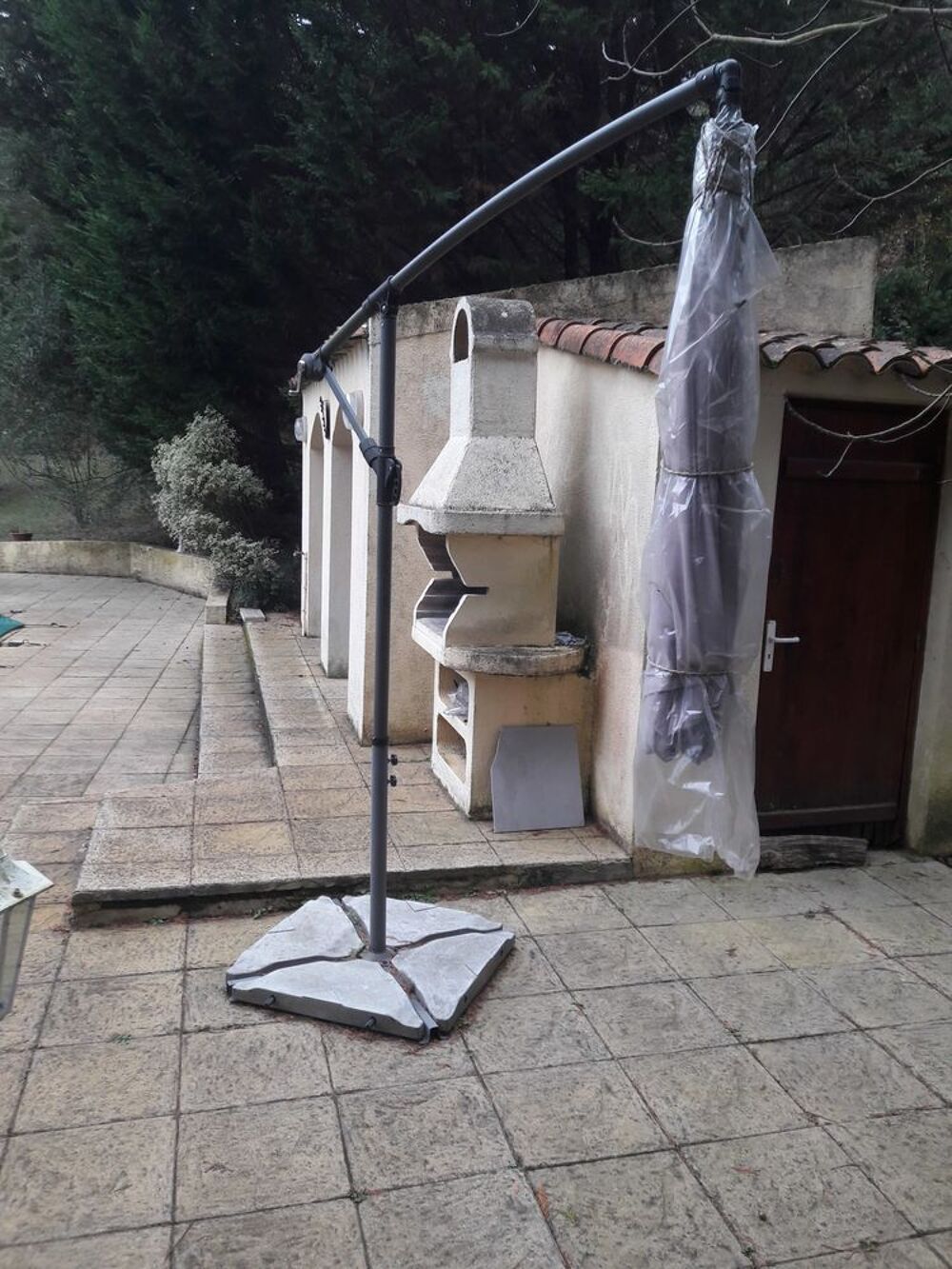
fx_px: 1027
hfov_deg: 49.8
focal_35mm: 28
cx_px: 476
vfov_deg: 63.4
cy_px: 634
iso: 64
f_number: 1.9
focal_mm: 3.7
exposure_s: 1/33
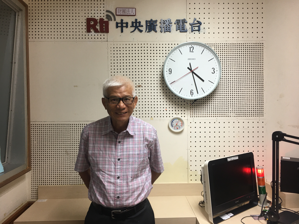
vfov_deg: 48.2
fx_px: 250
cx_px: 150
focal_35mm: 29
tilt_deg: +0.5
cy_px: 112
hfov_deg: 61.7
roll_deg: +0.7
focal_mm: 4.15
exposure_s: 1/15
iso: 25
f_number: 2.2
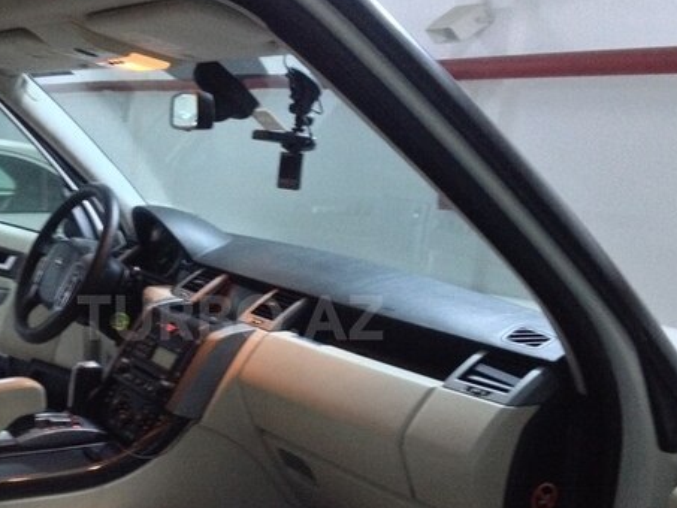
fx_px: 998
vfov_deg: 28.5
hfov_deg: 37.1
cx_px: 230
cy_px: 318
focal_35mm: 51
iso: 500
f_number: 2.4
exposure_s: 1/15
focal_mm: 4.28
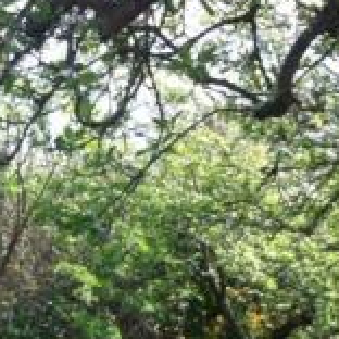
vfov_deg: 14.5
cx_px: 166
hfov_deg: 15.0
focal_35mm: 116
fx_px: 1285
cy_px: 414
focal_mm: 3.85
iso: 80
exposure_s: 1/184
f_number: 2.8
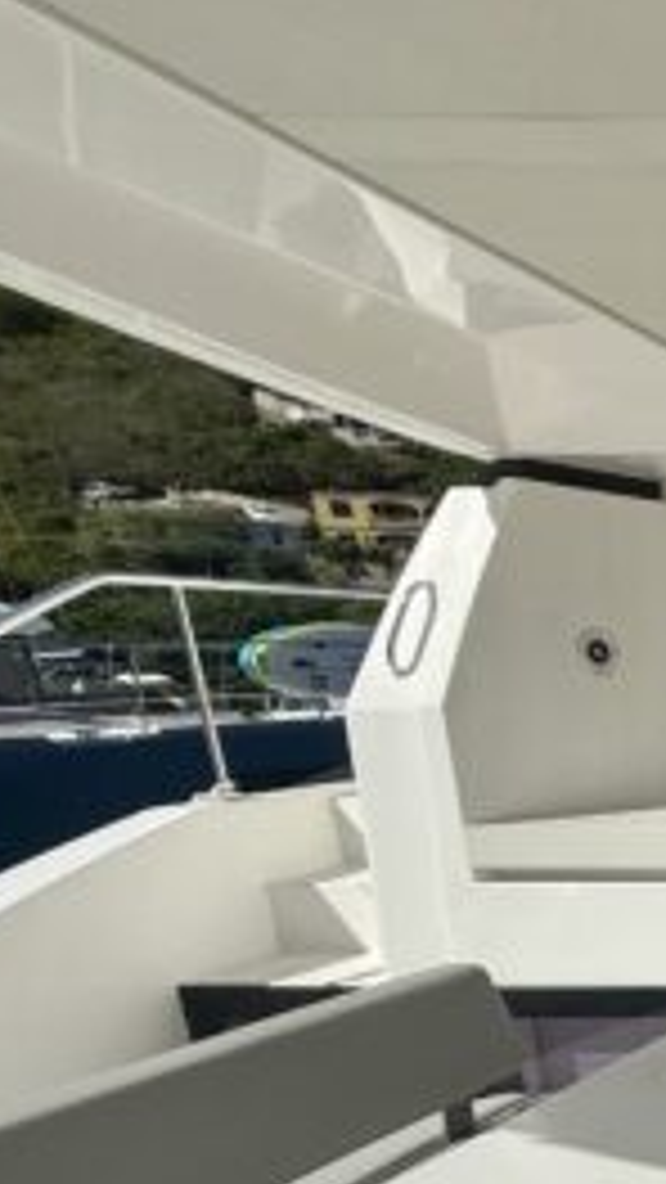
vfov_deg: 51.9
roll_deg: -0.6
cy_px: 943
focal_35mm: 36
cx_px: 1341
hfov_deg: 19.0
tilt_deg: -12.9
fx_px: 1130
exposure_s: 1/3125
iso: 50
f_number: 2.2
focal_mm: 2.22
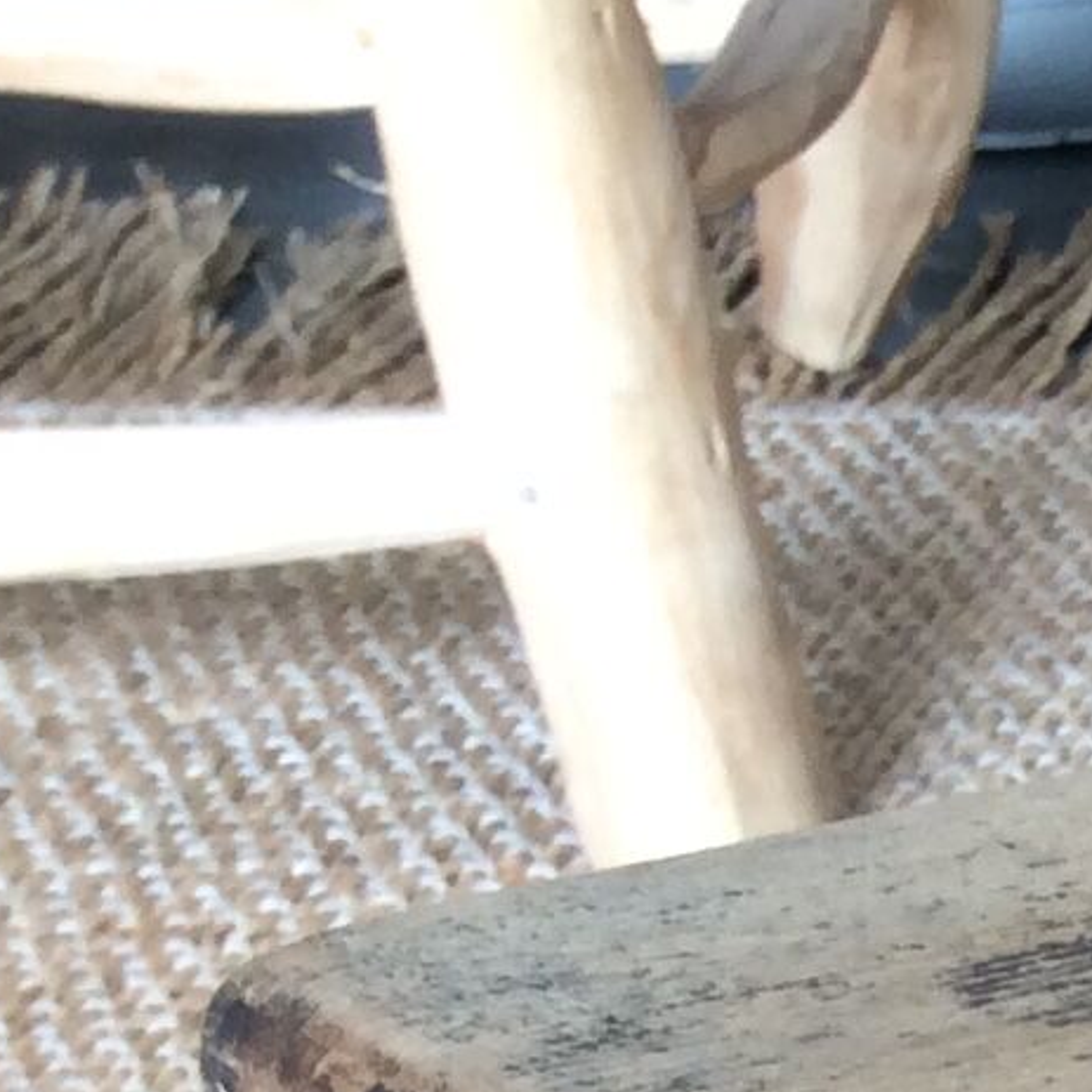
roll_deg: -0.1
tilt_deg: -32.9
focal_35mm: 158
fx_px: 5639
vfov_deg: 10.3
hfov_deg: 9.5
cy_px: 2113
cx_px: 2837
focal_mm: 3.3
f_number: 2.4
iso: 32
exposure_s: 1/25
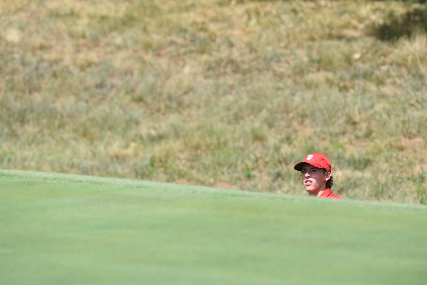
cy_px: 142
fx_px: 3559
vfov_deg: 4.6
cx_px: 214
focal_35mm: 300
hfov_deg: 6.9
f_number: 5.6
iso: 400
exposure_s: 1/2000
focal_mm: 300
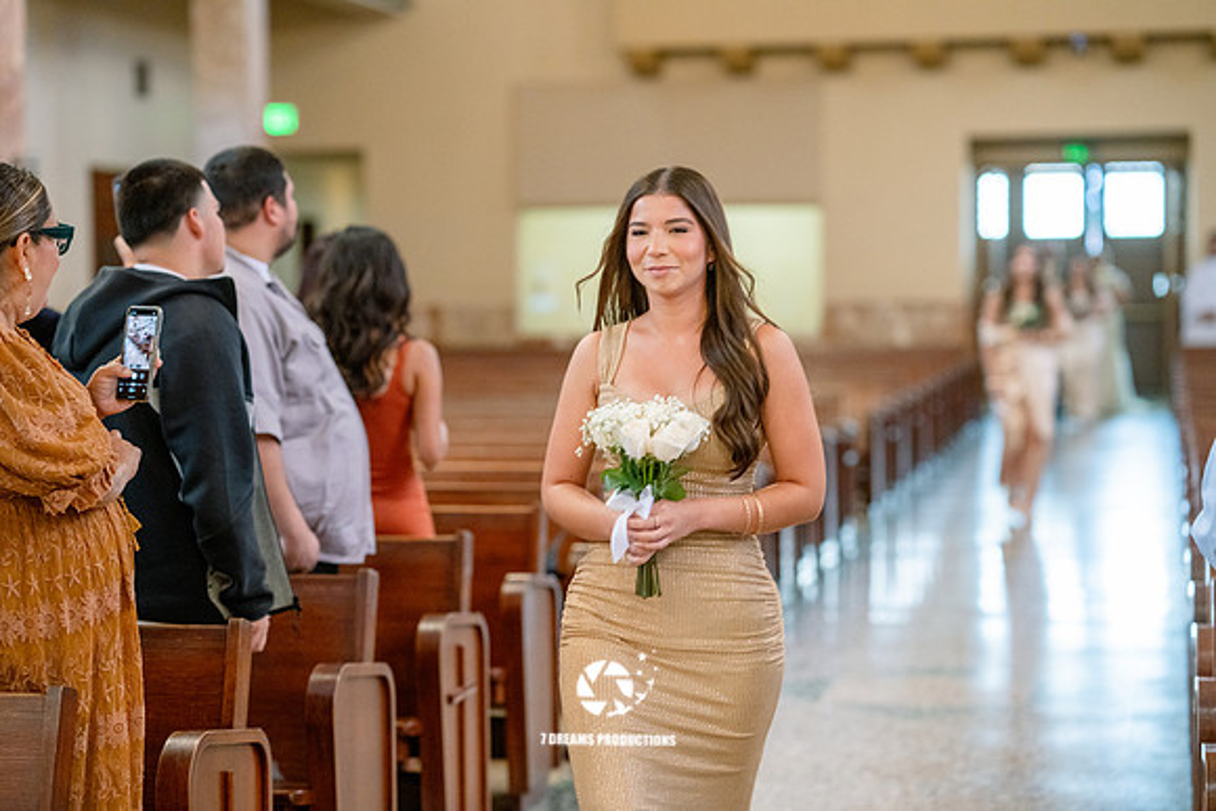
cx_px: 608
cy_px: 406
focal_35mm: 85
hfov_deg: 23.9
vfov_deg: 16.1
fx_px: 2872
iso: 2000
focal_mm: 85
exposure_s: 1/125
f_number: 2
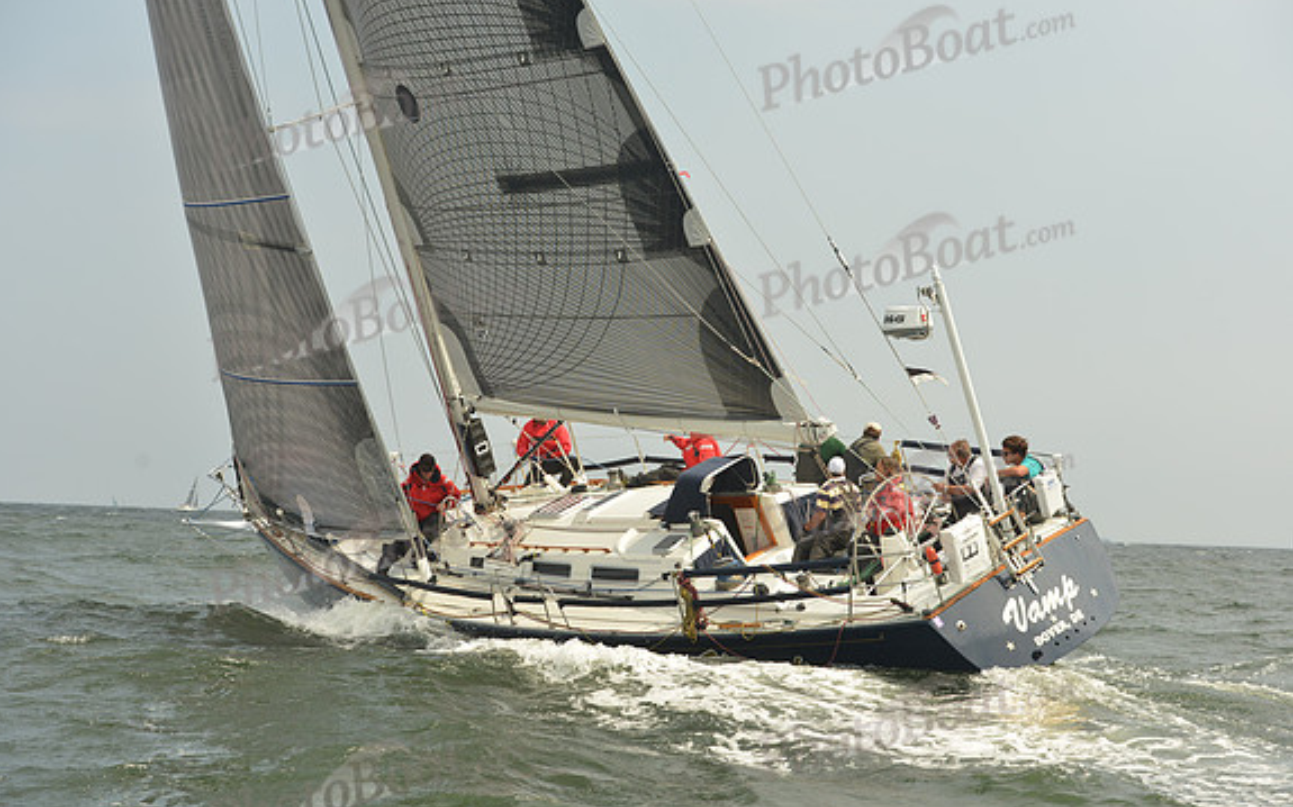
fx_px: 2536
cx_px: 643
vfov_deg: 18.1
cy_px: 408
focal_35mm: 72
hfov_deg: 28.6
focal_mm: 70
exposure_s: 1/1250
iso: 320
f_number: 7.1
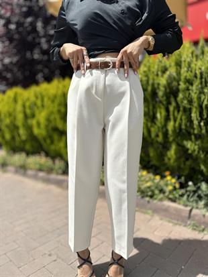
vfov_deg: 71.6
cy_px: 138
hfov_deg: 56.8
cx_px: 104
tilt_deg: -6.8
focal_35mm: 24
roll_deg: -1.3
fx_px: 192
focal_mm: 6.86
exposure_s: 1/4762
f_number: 1.78
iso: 80
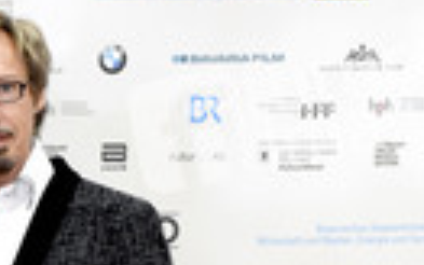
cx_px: 0
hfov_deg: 11.2
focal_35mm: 186
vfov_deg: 6.7
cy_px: 601
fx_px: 2150
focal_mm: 40
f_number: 6.3
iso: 1600
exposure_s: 1/160
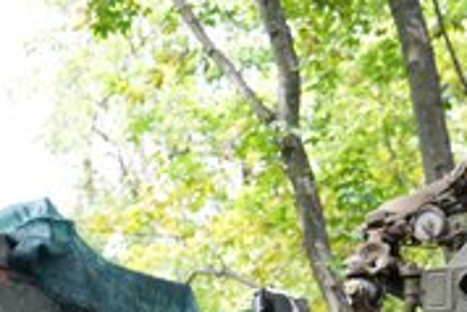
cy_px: 345
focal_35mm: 65
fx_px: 844
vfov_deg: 20.0
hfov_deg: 29.9
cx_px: 66
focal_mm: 29
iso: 400
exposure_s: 1/160
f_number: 4
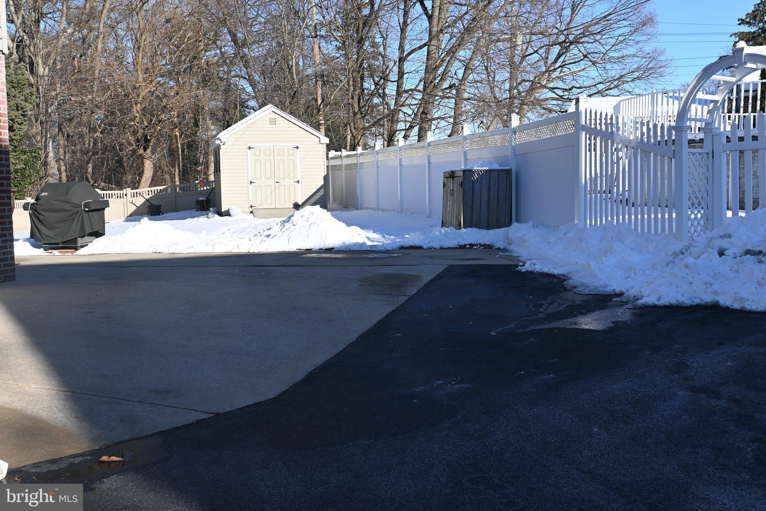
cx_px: 383
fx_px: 830
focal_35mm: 39
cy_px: 256
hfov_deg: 49.6
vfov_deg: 34.2
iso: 100
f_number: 6.3
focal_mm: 26
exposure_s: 1/320
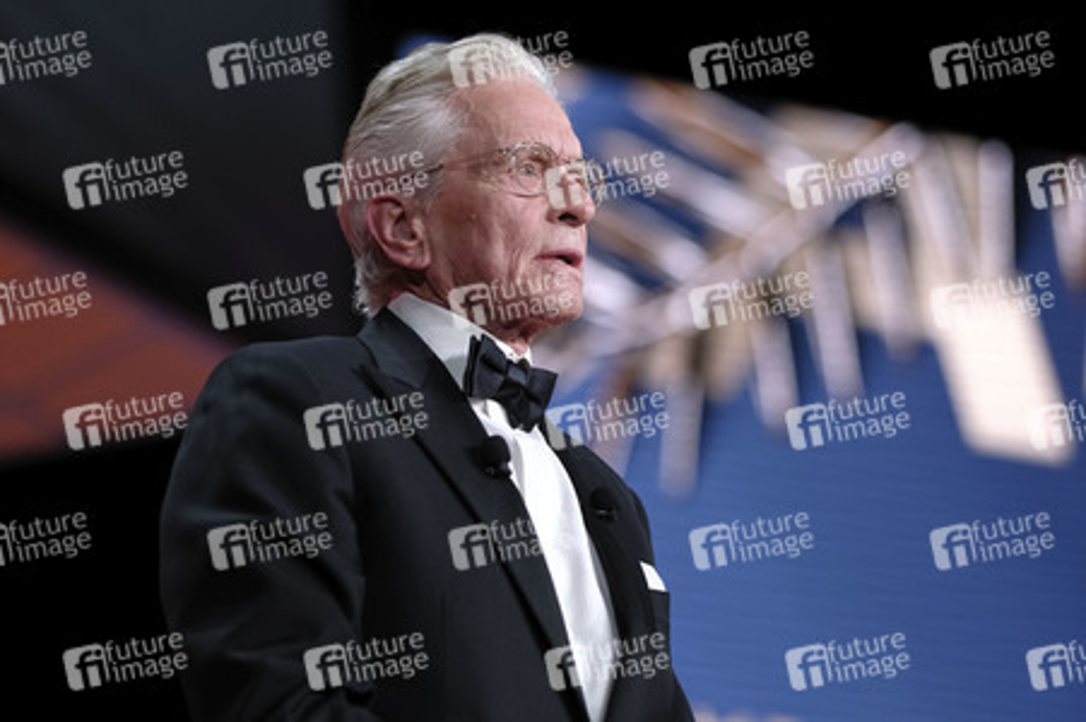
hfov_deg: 15.2
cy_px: 361
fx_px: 4069
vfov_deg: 10.1
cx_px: 543
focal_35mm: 135
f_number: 2
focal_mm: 90
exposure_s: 1/400
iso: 1600
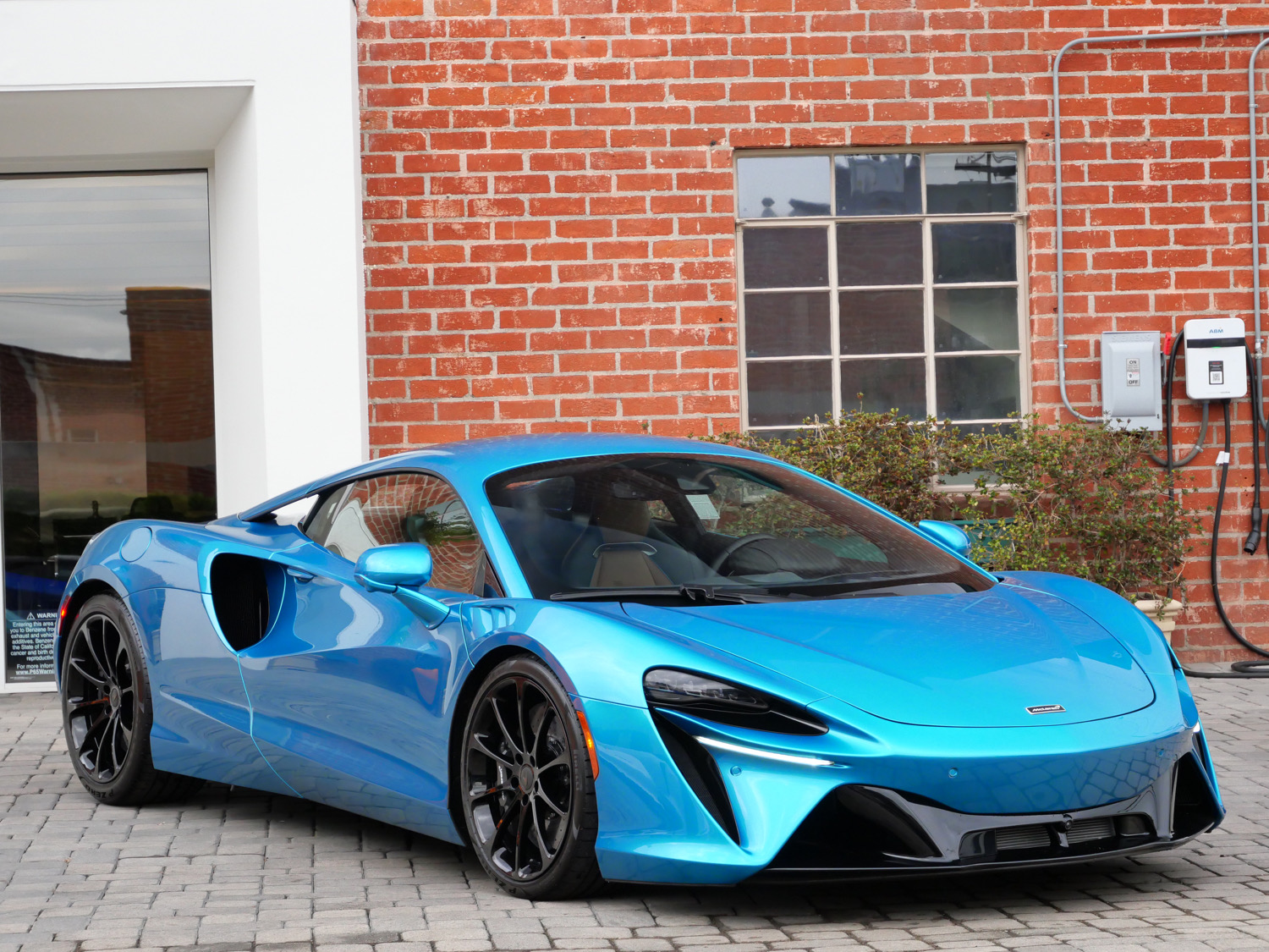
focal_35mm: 86
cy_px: 476
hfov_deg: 22.8
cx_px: 634
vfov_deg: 17.2
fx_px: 3153
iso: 1250
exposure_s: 1/640
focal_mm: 43
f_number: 5.6
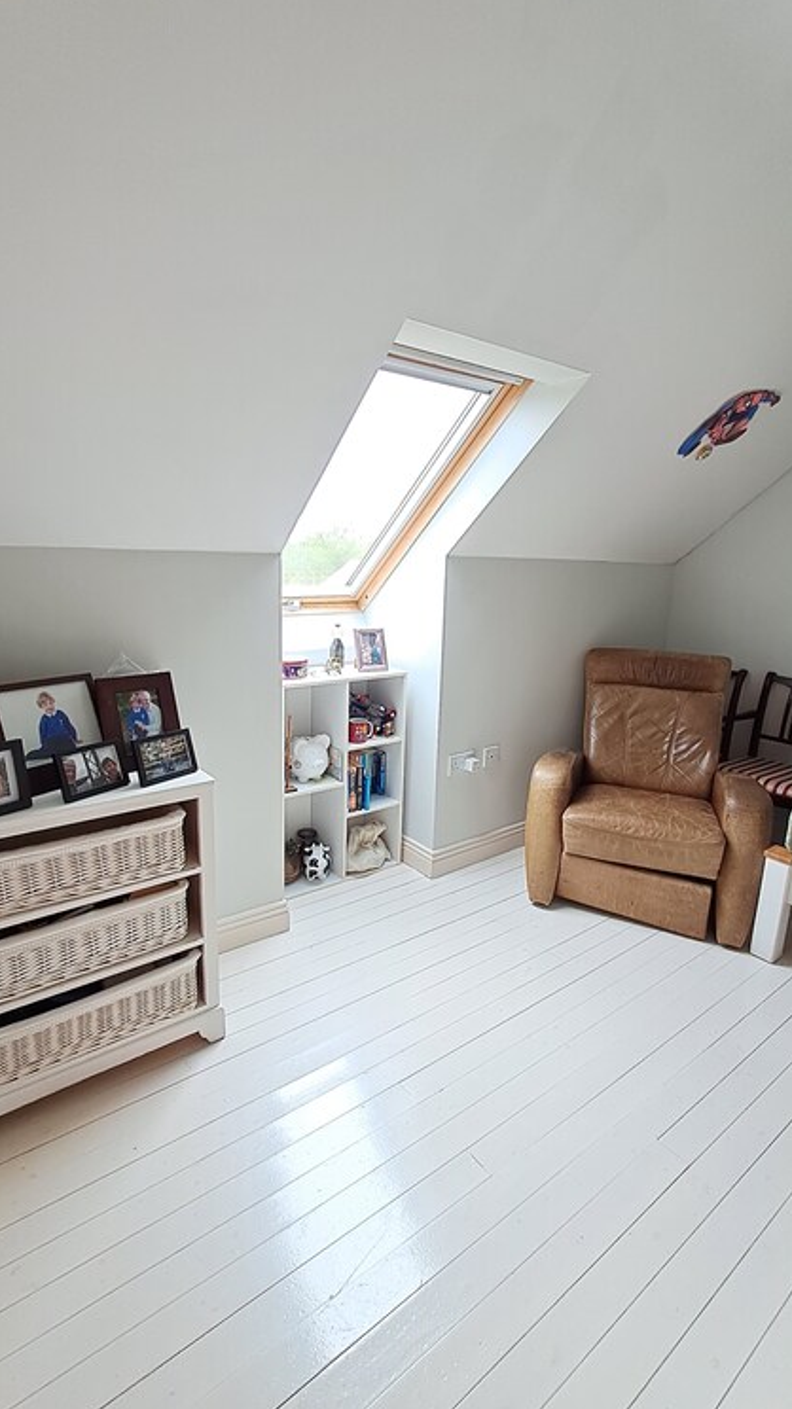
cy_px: 701
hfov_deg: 61.0
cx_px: 388
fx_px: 673
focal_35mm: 18
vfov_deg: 92.7
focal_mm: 1.64
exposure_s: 1/100
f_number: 2.2
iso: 64
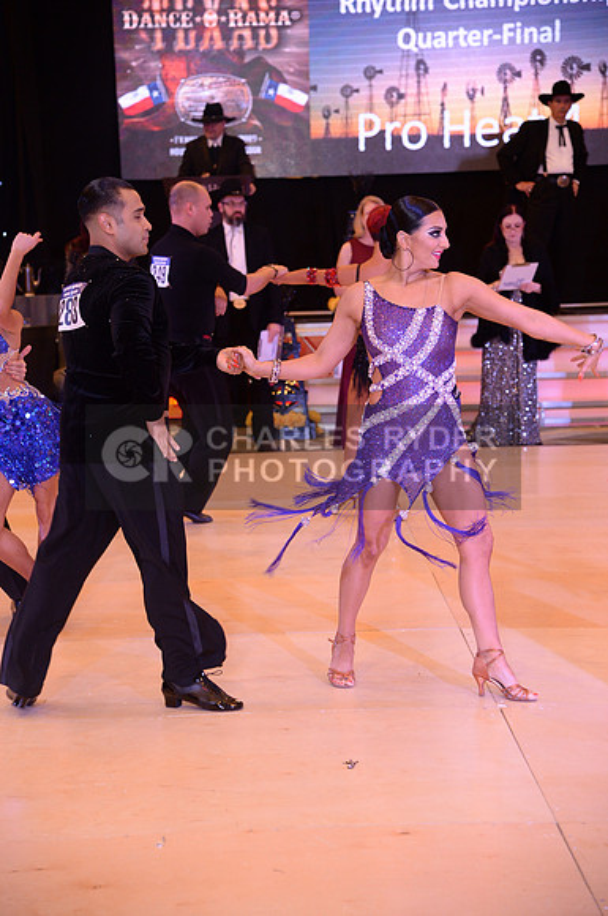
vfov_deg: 24.8
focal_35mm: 82
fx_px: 2083
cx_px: 304
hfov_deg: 16.6
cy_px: 458
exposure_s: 1/250
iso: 2500
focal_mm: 82
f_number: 4.5
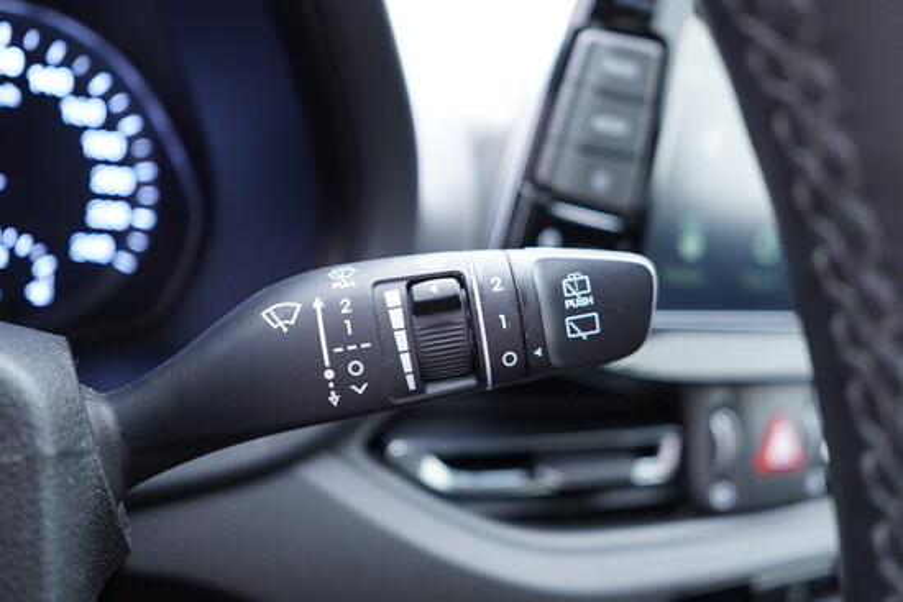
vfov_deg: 36.9
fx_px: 903
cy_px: 301
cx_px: 452
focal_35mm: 36
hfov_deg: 53.1
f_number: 2.8
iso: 640
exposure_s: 1/40
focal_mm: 24
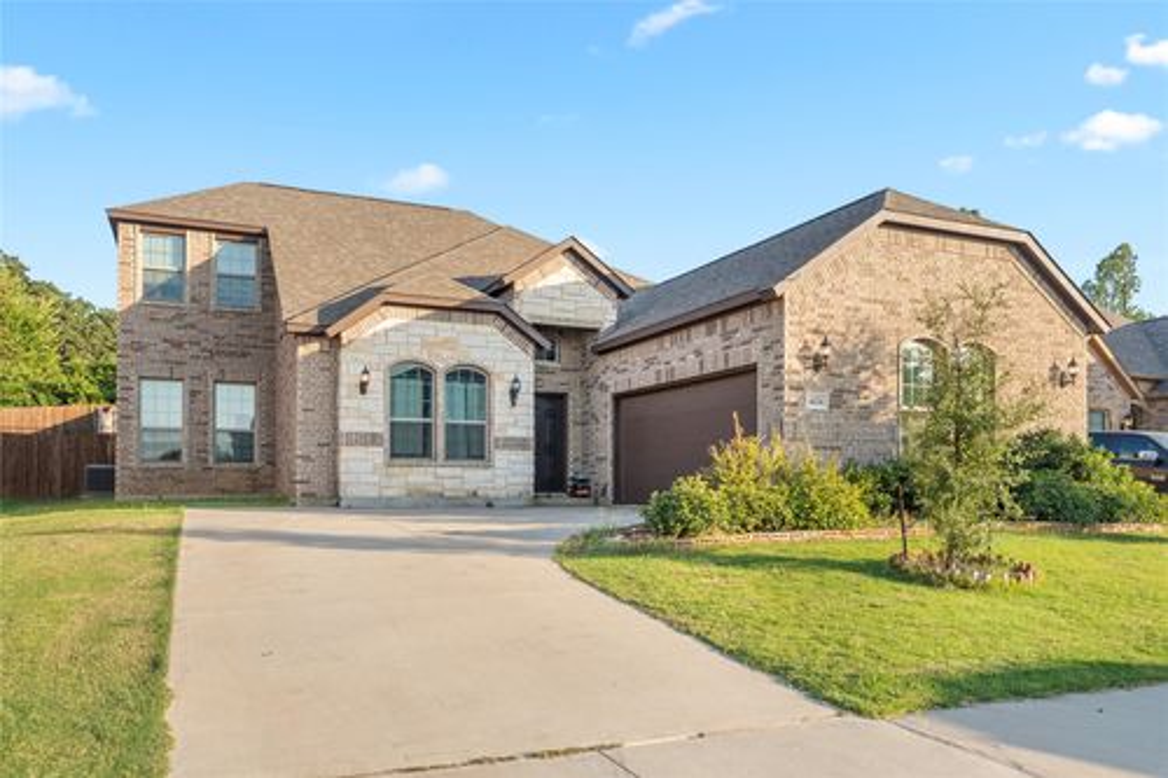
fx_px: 801
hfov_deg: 72.2
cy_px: 389
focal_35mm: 25
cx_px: 584
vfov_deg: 51.8
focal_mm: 24.7
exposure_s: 1/250
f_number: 2.8
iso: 100
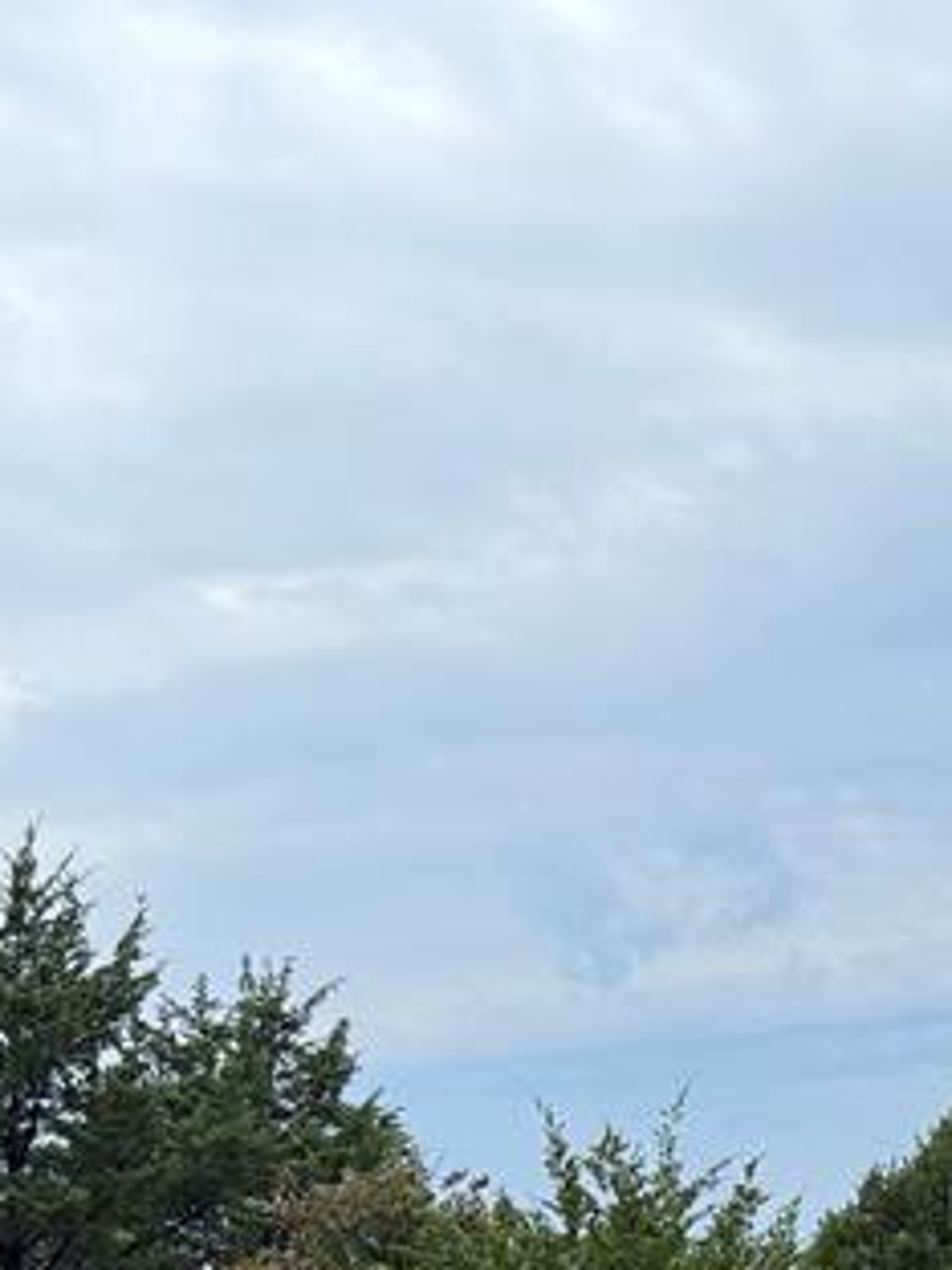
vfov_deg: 28.7
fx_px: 2163
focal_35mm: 59
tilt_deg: -2.2
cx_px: 1094
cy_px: 1494
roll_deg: -1.5
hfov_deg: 23.1
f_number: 1.78
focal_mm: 6.76
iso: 100
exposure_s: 1/1727
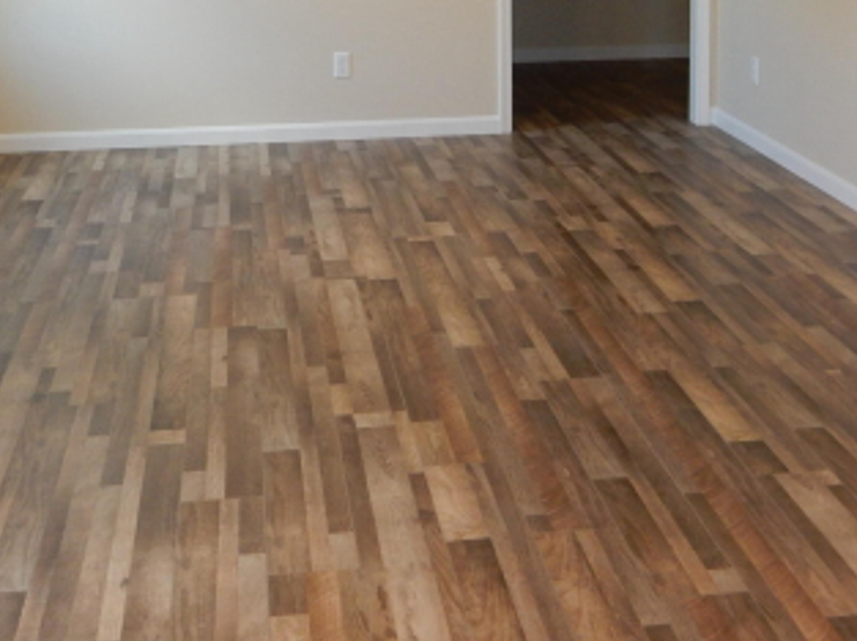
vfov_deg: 22.2
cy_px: 25
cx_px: 491
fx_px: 1583
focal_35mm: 64
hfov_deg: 30.3
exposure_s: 1/30
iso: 200
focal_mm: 5.4
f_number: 4
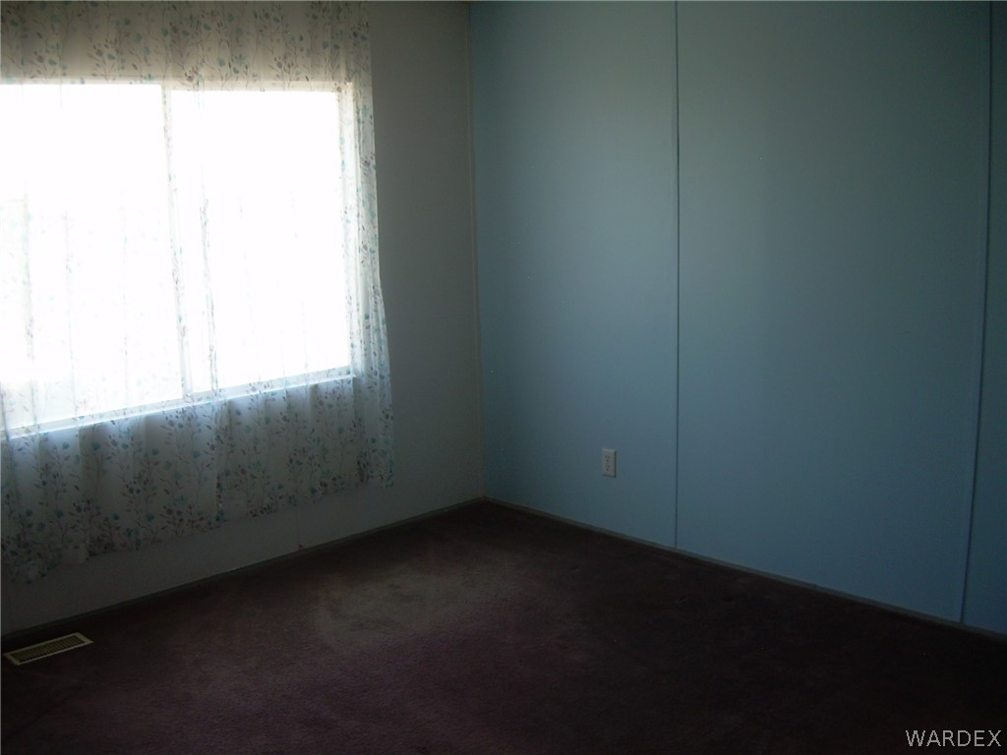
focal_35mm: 38
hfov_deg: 49.0
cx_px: 504
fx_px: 1105
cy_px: 378
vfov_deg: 37.7
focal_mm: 6.3
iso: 50
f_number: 2.8
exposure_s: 1/35.6
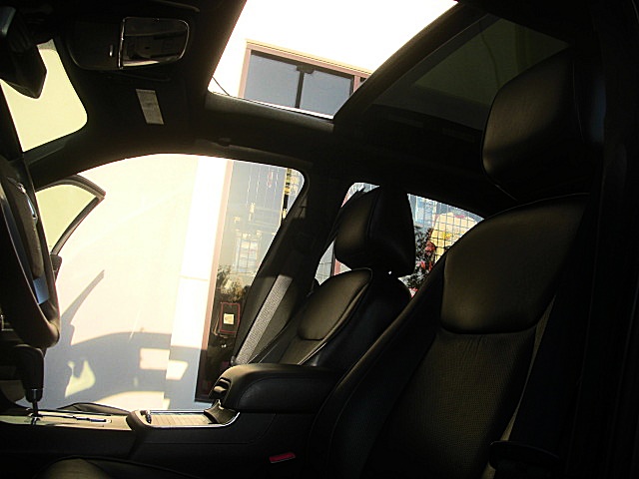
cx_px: 320
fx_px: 665
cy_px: 240
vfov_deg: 39.7
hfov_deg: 51.4
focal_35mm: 36
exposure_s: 1/400
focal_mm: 6.3
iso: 50
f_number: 2.8
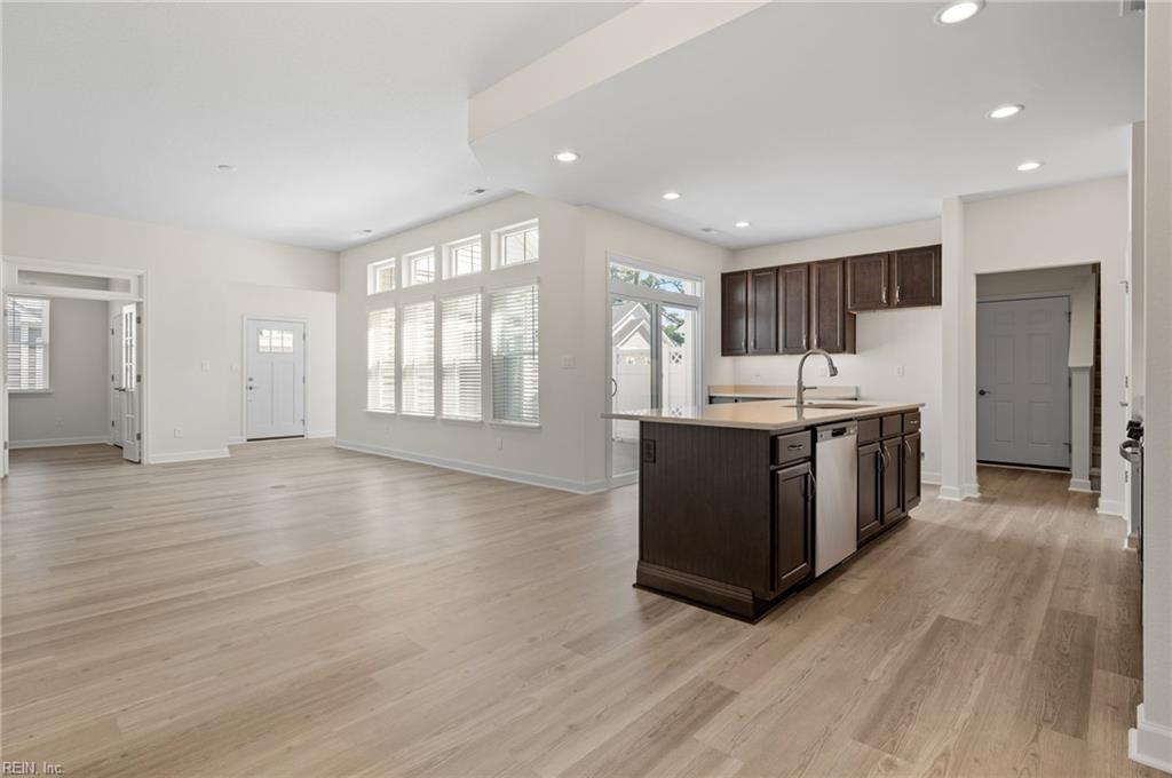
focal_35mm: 17
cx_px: 586
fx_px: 553
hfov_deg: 93.3
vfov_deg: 70.3
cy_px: 389
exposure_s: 1/4
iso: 200
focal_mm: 17
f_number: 8
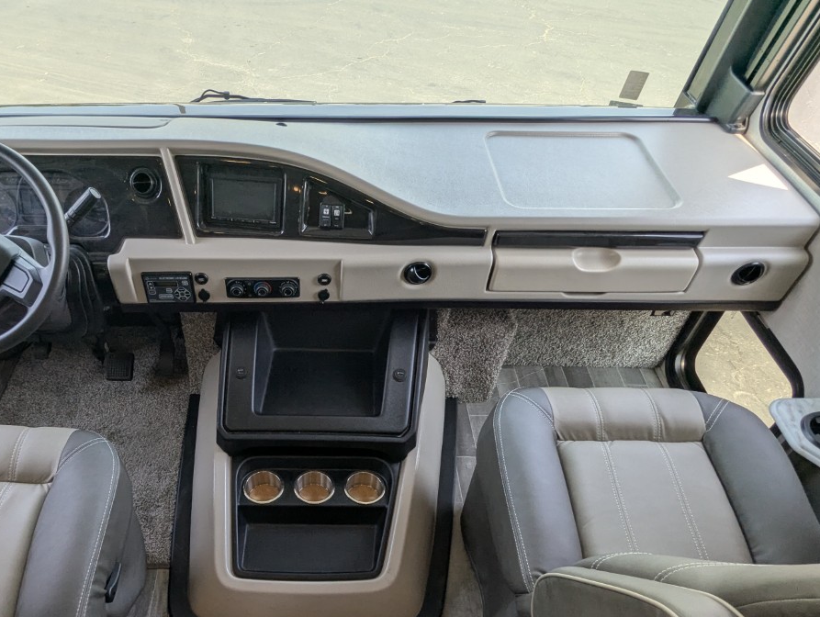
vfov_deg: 53.6
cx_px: 296
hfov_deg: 68.0
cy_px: 423
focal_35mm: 25
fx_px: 593
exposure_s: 1/163
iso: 39
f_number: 2.2
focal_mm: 2.35
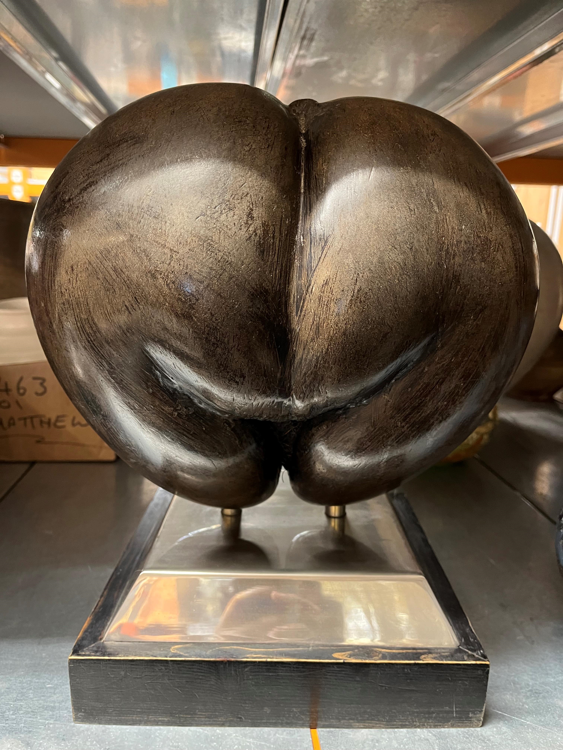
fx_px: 564
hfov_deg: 53.1
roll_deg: -0.5
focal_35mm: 26
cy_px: 375
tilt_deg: -13.1
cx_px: 282
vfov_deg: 67.3
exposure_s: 1/33
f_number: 1.6
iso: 400
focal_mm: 5.1
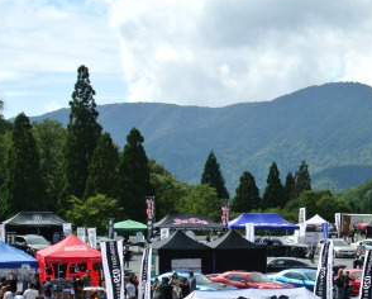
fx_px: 937
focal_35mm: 85
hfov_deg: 21.7
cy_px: 259
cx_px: 361
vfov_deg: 17.9
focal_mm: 13.4
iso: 100
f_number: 5
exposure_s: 1/800
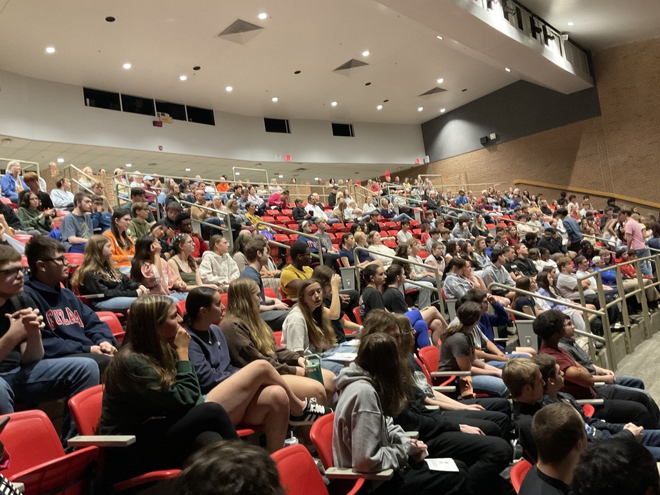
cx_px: 330
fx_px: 553
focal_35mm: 29
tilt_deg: +4.4
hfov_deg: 61.7
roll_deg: +6.4
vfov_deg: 48.2
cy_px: 248
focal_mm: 3
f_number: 1.8
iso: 320
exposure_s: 1/30
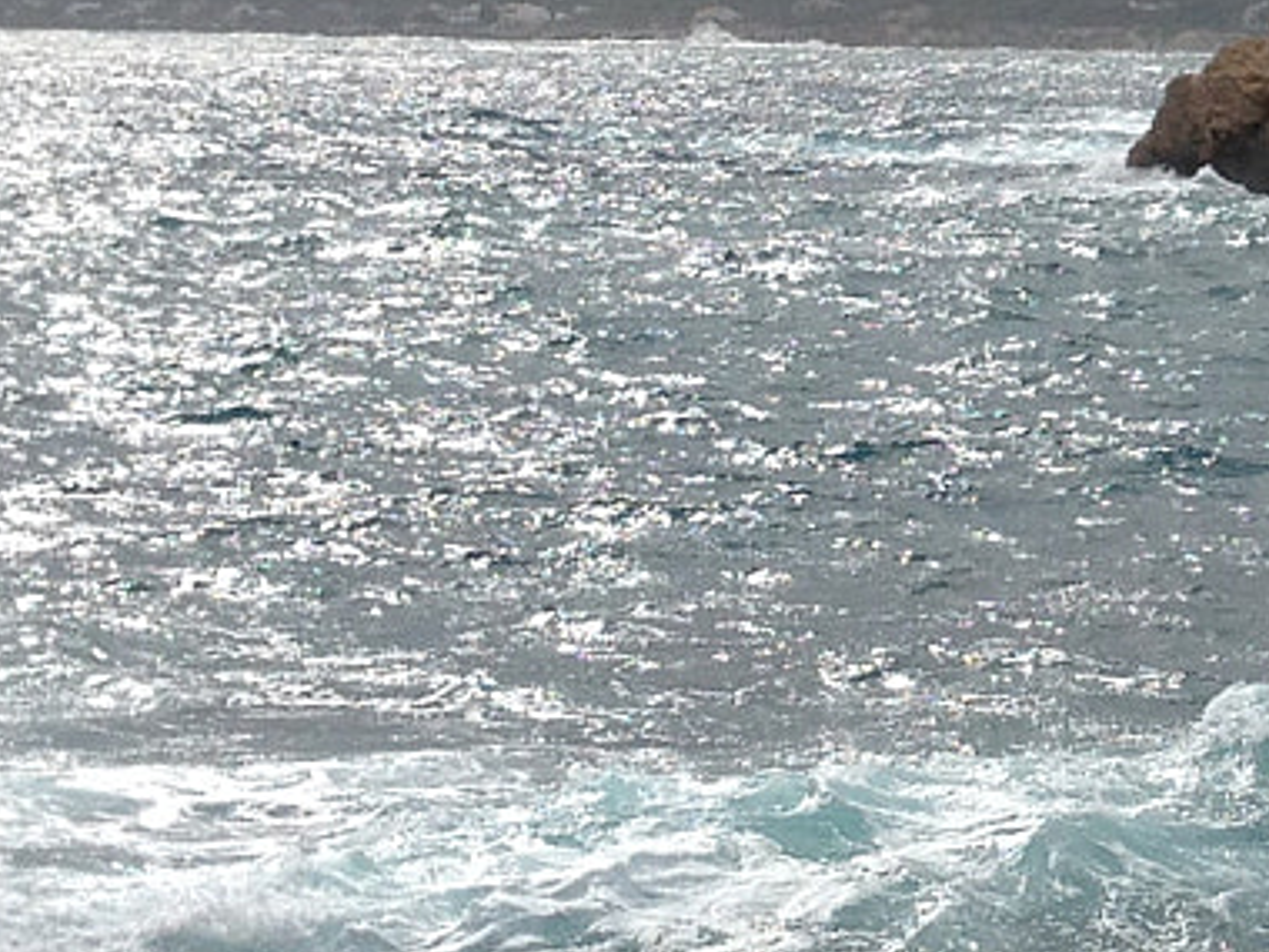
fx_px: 5096
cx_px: 1753
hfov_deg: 13.6
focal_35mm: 139
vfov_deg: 10.6
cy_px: 177
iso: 50
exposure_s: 1/2710
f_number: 2.4
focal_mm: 4.12
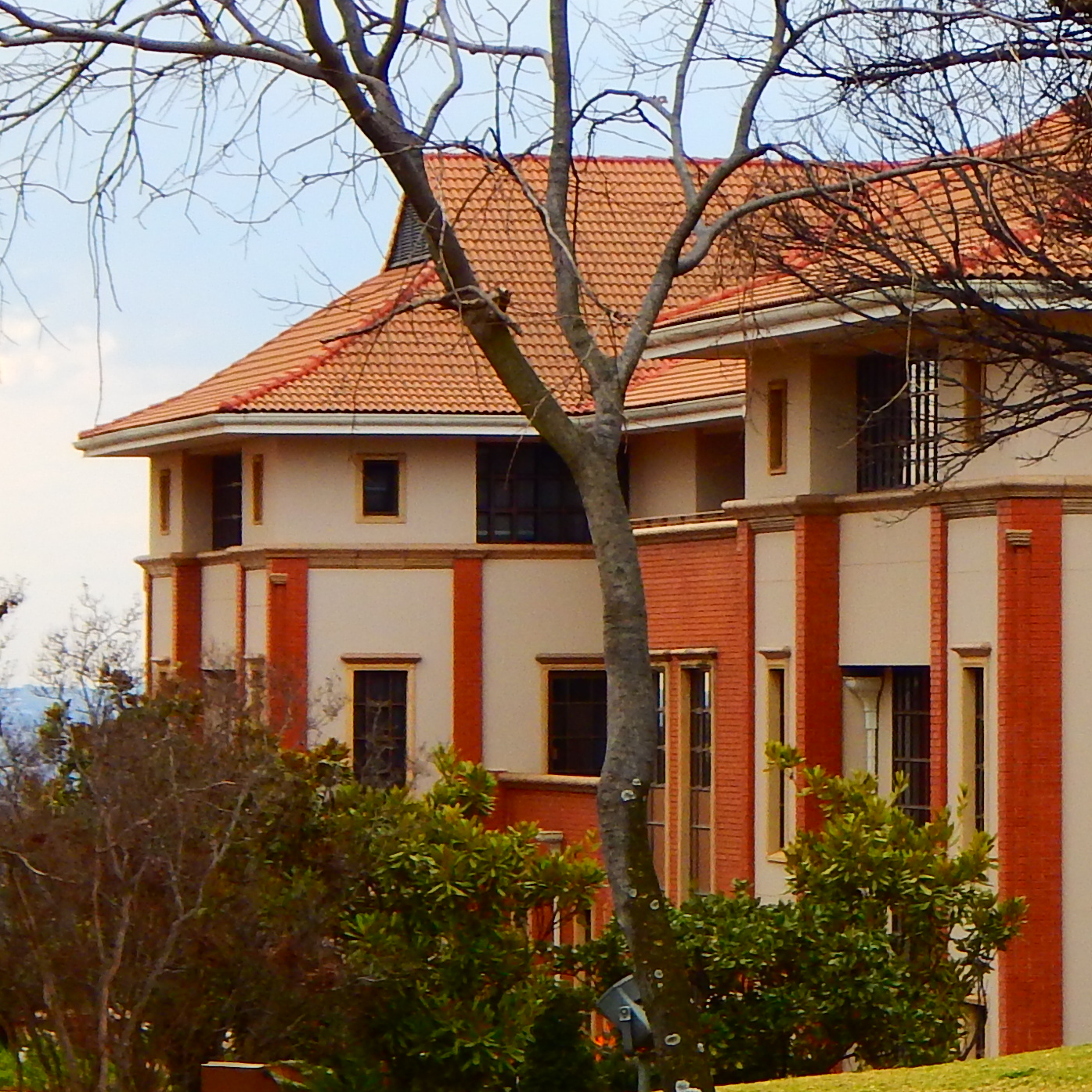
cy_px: 529
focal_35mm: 219
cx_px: 1214
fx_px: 7816
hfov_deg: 7.9
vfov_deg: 8.0
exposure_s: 1/250
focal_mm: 13.5
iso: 125
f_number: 4.2
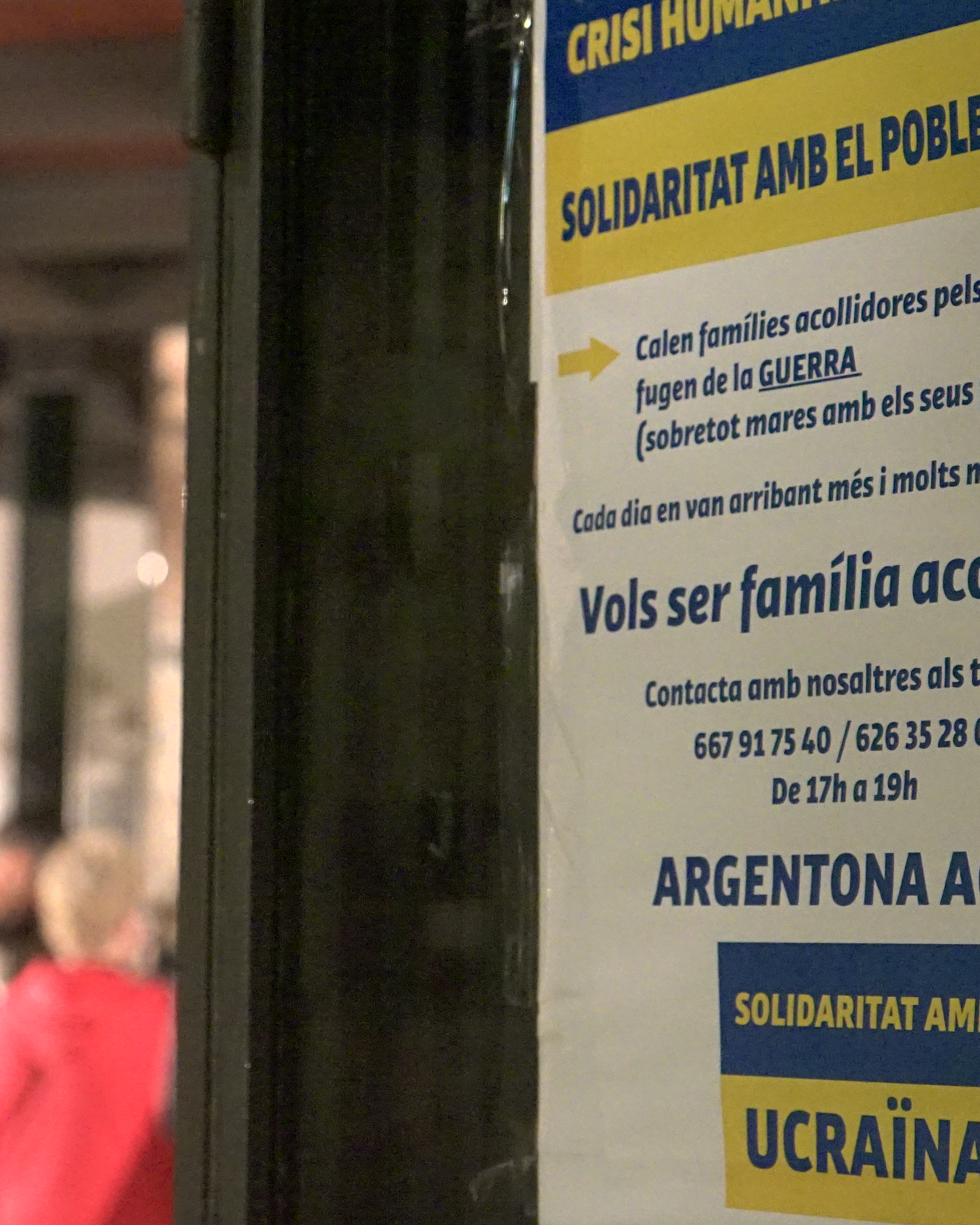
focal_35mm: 95
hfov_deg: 16.1
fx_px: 3444
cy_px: 529
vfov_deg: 20.2
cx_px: 214
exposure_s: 1/100
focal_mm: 47
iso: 12800
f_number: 4.5
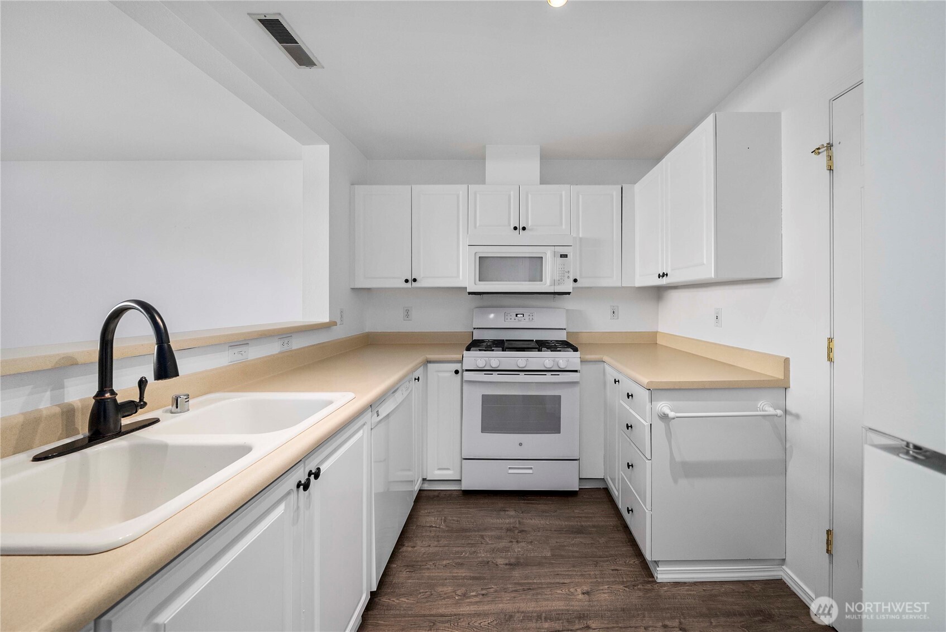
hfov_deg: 112.6
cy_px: 316
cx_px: 473
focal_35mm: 12
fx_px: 315
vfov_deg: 90.1
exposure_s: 1/60
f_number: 7.1
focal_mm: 12
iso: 160
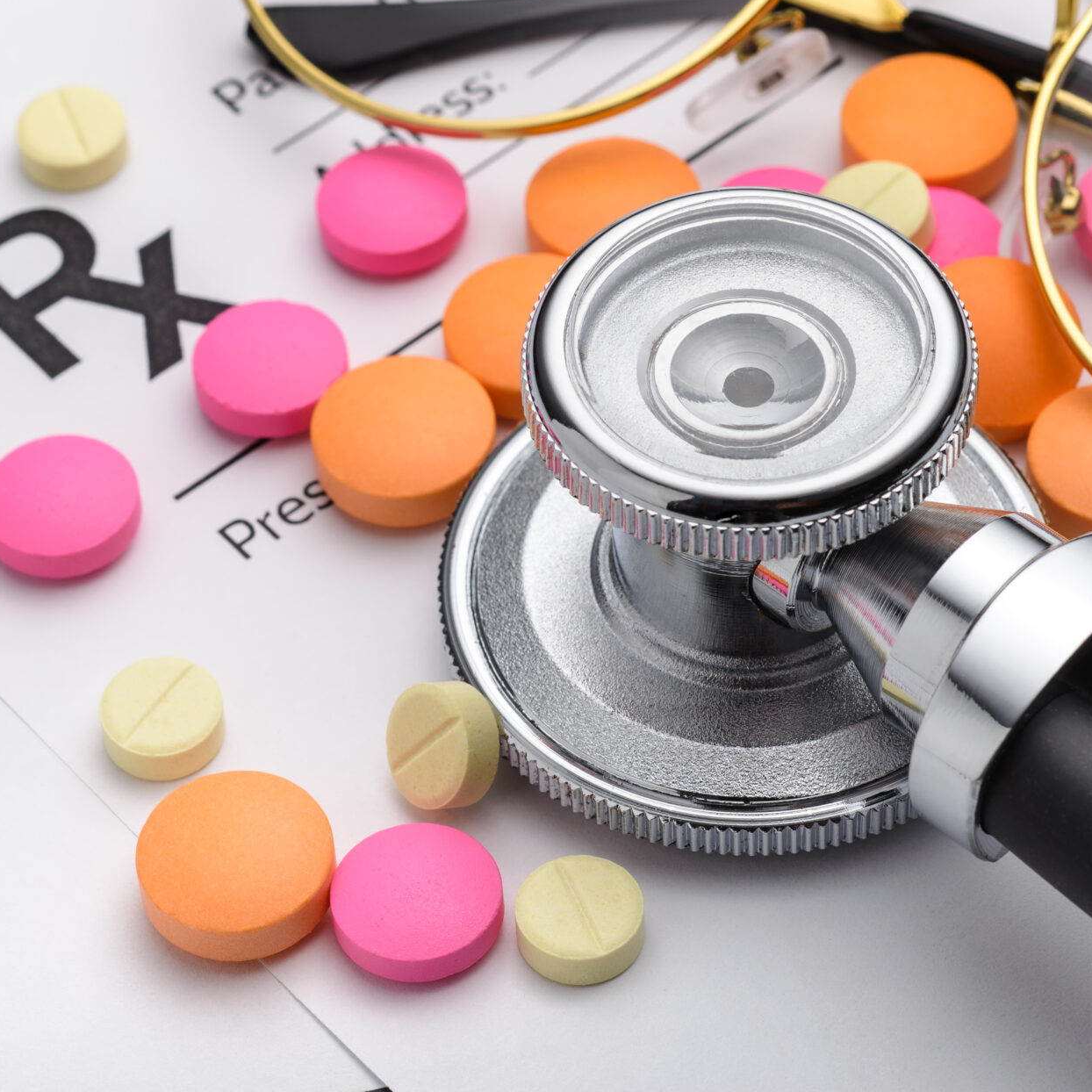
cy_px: 346
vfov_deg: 16.5
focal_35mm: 105
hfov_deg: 16.6
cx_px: 427
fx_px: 3747
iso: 100
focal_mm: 60
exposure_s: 1/160
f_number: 16
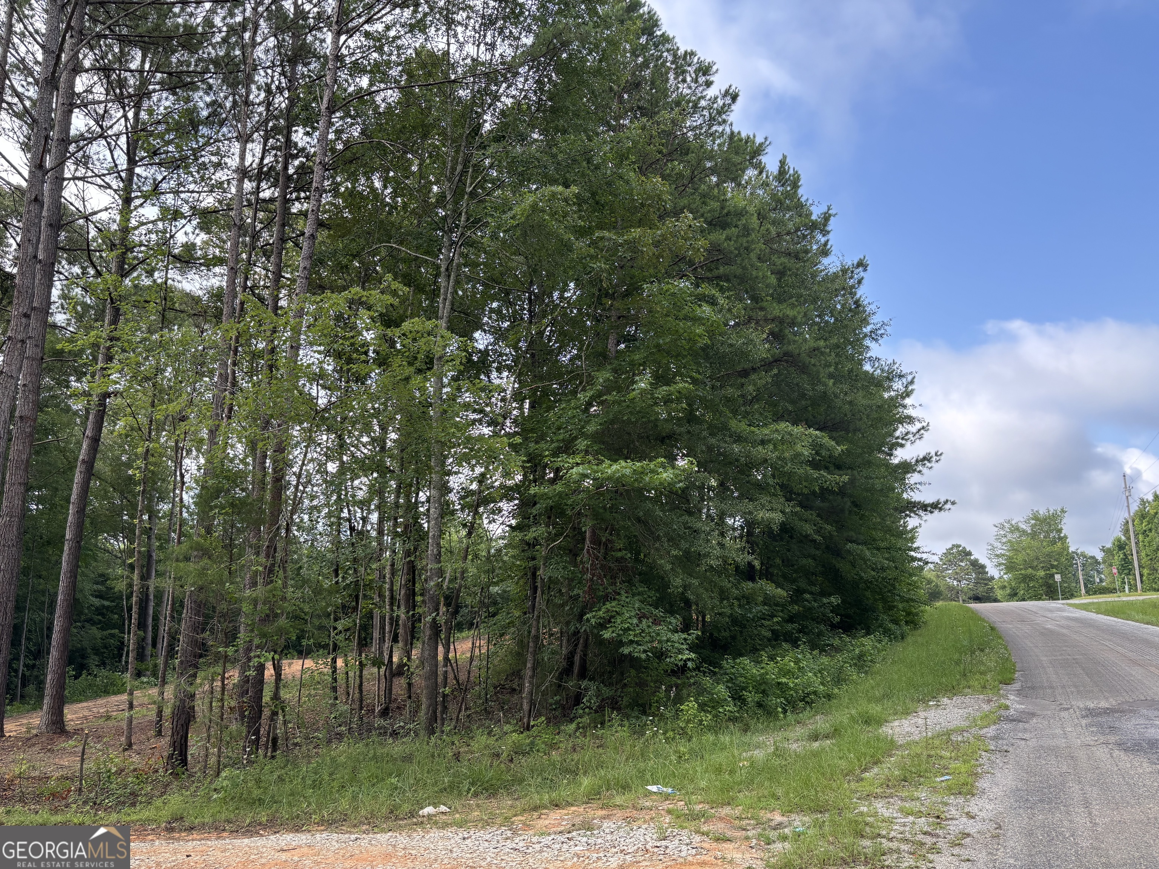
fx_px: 871
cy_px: 434
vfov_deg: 53.1
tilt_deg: +9.7
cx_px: 580
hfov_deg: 67.3
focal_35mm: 26
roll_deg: +0.4
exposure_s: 1/574
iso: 50
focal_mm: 5.96
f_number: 1.6
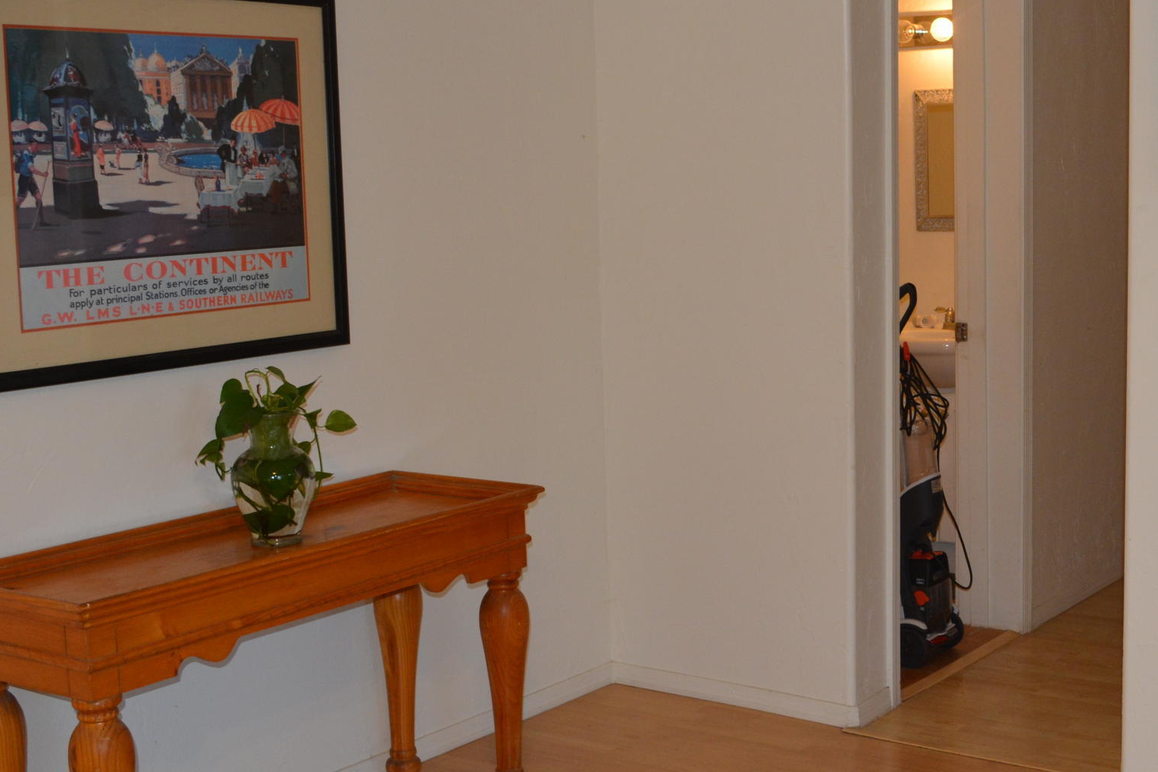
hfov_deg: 36.8
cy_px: 348
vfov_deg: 25.5
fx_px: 1705
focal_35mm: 53
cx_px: 842
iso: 560
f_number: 3.5
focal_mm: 18
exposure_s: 1/60
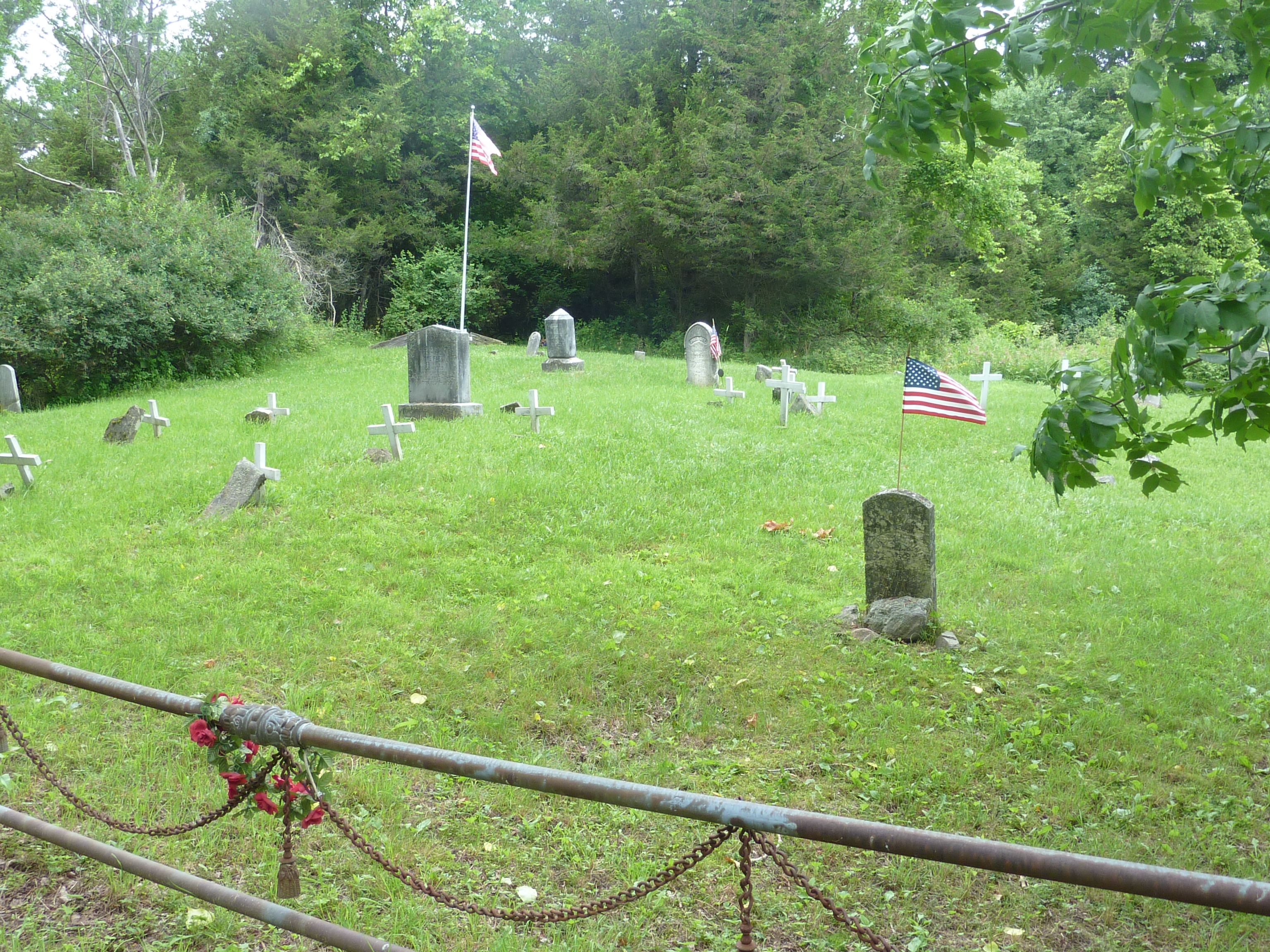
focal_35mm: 34
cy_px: 476
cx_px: 635
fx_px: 1247
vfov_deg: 41.8
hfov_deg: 54.0
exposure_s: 1/125
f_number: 3.4
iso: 80
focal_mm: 4.7
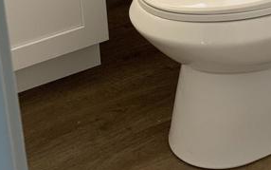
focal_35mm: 110
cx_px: 245
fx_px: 813
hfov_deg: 18.6
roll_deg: +0.7
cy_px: -91
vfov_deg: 11.4
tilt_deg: -24.4
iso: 40
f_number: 1.8
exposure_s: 1/60
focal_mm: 3
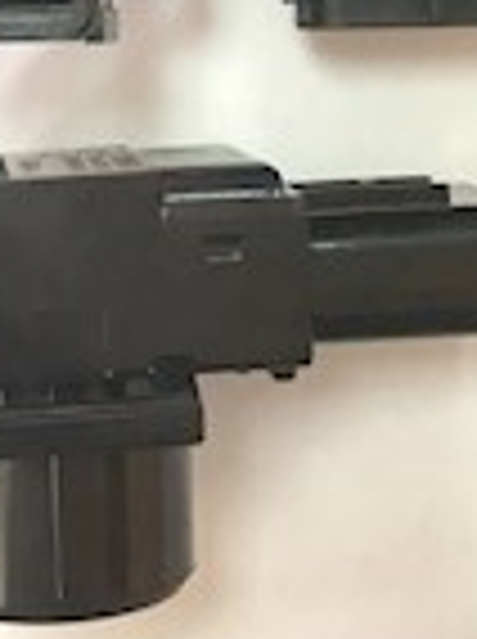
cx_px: 164
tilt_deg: -78.8
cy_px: -374
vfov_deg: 17.6
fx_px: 1806
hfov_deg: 15.0
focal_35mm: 98
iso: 40
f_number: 2.2
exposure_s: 1/33
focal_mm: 4.15
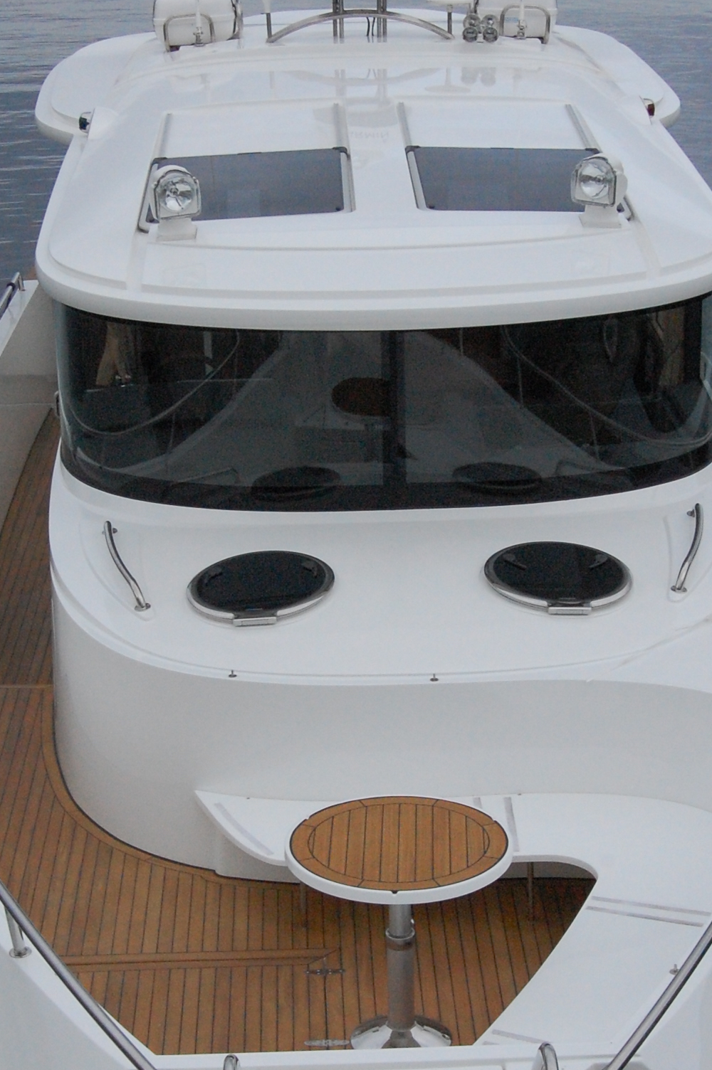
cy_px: 613
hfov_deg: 17.5
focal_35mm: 78
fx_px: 2318
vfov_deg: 26.0
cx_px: 336
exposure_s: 1/1000
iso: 1600
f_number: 16
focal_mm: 26
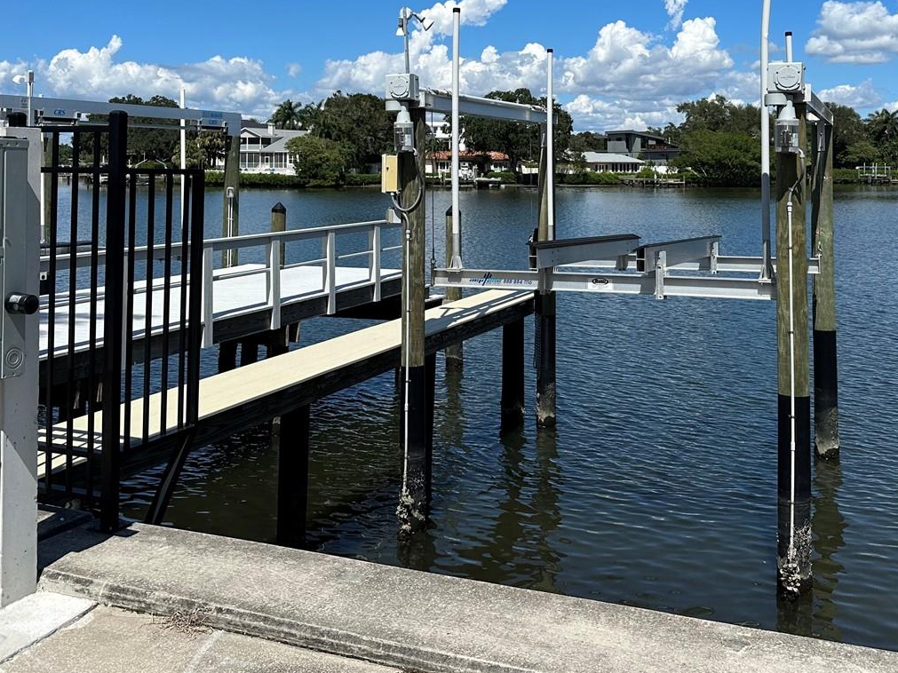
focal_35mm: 38
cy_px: 152
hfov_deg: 48.9
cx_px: 504
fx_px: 986
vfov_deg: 36.6
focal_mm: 6.86
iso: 80
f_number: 1.78
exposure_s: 1/7576
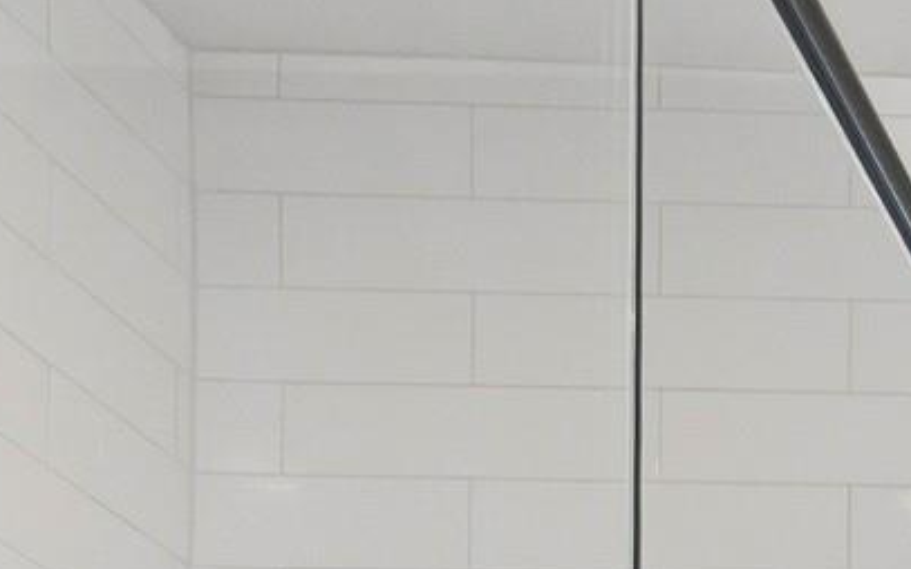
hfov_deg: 17.1
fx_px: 2382
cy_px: 1640
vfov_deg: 10.3
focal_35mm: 96
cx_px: 1720
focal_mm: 9
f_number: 5
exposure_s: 1/1000
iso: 800
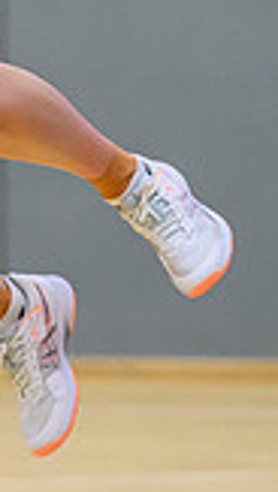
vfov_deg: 2.6
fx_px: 10771
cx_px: -345
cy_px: -237
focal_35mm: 824
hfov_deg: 1.5
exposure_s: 1/1250
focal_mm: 155
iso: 5000
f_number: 3.2
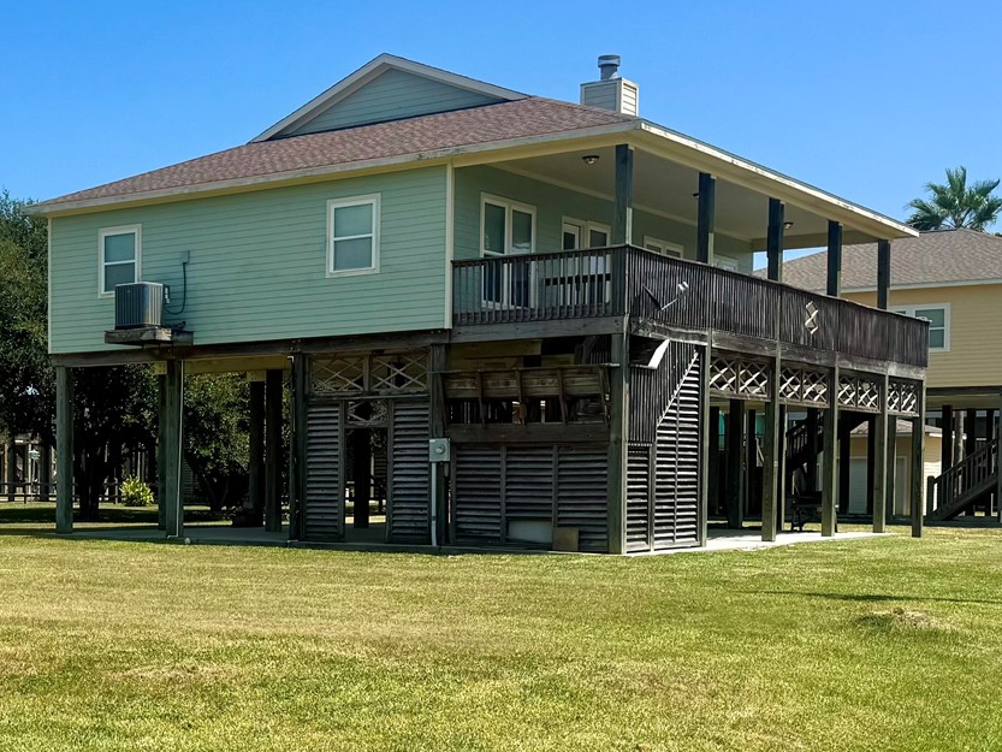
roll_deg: -0.5
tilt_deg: -1.8
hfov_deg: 30.8
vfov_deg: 24.7
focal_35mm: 59
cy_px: 515
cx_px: 47
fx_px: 1708
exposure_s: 1/5814
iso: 80
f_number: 1.78
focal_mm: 6.76
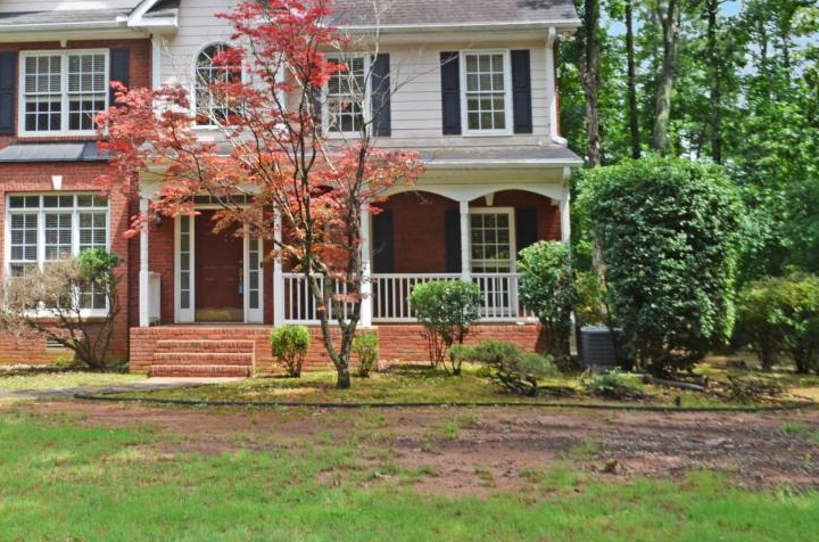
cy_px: 109
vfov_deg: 24.1
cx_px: 217
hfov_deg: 35.6
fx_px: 1248
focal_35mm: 55
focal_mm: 22
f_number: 8
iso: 200
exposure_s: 1/250
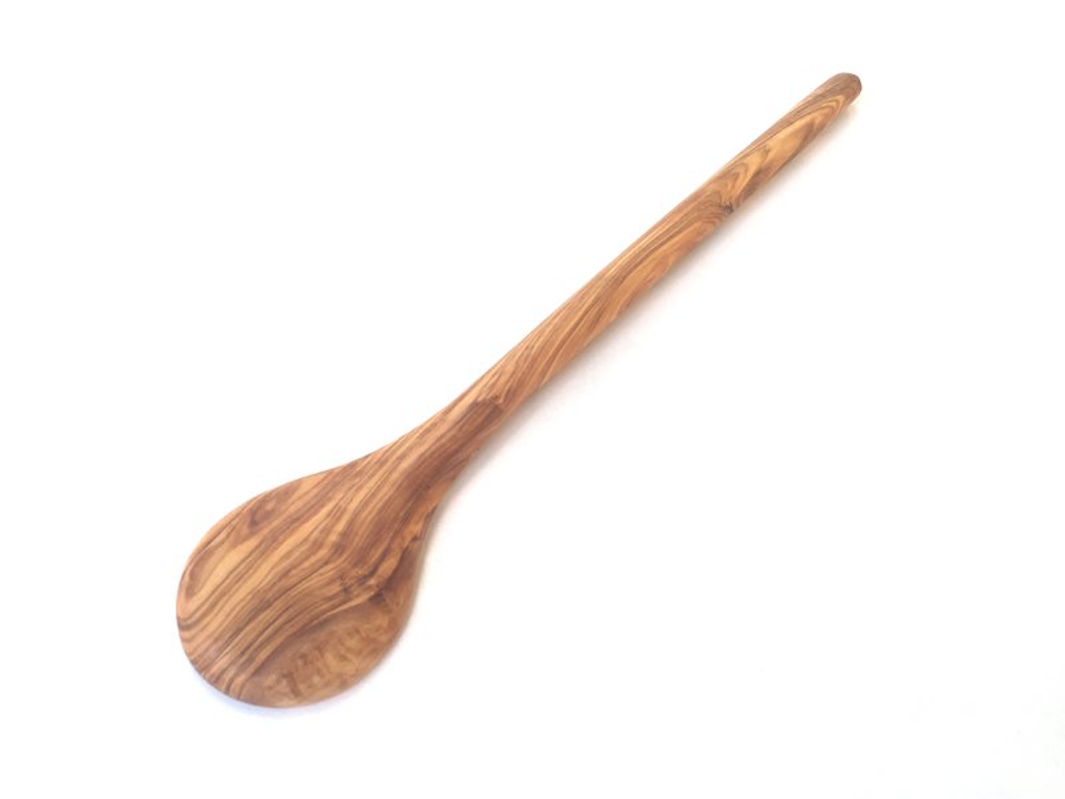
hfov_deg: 61.7
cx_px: 532
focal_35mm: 29
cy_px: 400
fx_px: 892
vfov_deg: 48.2
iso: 32
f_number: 2.2
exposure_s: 1/706
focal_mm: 4.15
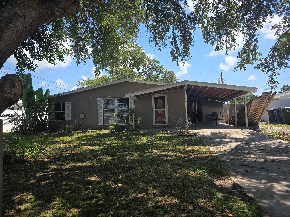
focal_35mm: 23
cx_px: 145
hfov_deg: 73.9
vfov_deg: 58.9
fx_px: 193
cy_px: 108
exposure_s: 1/418
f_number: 1.7
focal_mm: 6.3
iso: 12
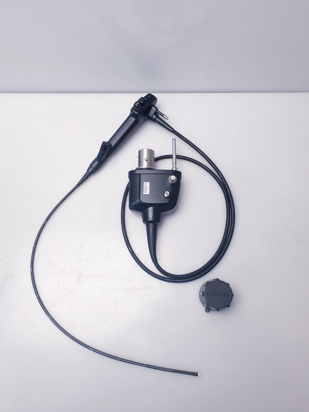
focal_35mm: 26
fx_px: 309
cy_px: 206
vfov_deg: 67.3
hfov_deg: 53.1
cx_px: 154
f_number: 2.4
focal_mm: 4.3
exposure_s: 1/50
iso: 50
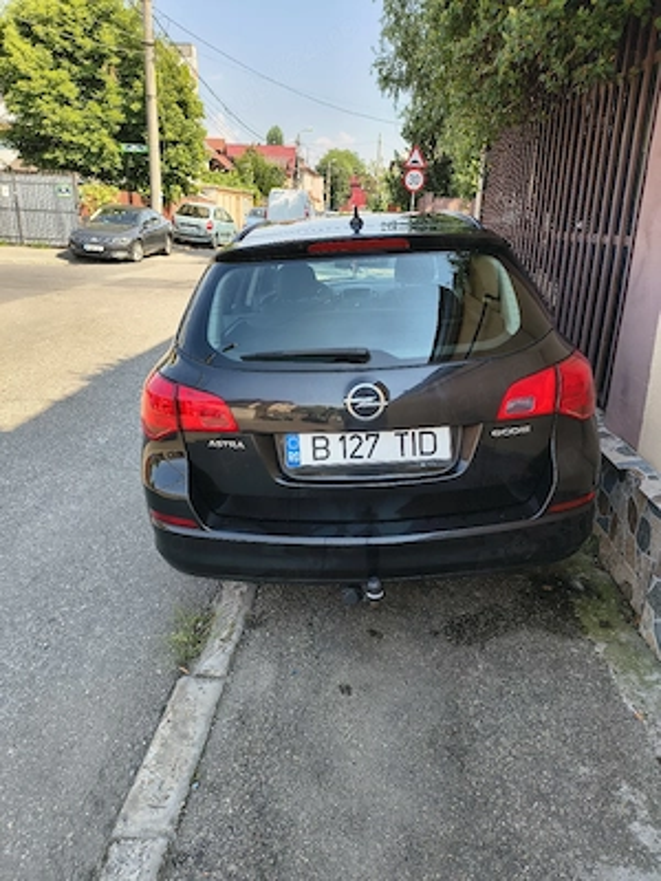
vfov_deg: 71.6
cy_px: 440
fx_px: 611
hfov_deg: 56.8
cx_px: 330
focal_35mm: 24
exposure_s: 1/714
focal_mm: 5.56
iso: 101
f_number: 1.8
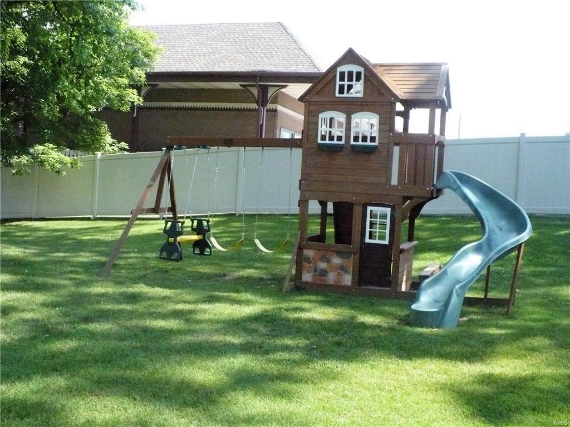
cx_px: 285
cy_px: 214
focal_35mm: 37
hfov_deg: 50.2
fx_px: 609
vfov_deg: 38.6
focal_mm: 6.1
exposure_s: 1/320
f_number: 8
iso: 800
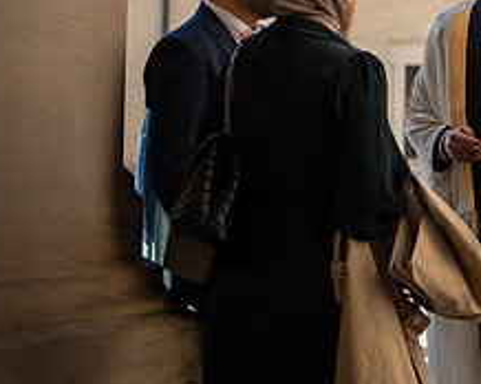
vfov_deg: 15.3
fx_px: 1422
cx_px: 609
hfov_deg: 18.0
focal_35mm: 100
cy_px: 87
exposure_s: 1/1250
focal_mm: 40
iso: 100
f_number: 2.8
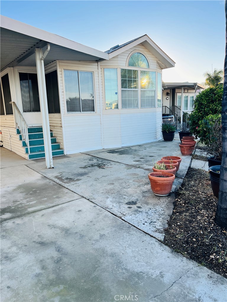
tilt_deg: -8.2
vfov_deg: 67.3
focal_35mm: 26
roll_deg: +2.7
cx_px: 114
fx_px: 227
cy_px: 151
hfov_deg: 53.1
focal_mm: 5.7
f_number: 1.5
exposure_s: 1/674
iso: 50
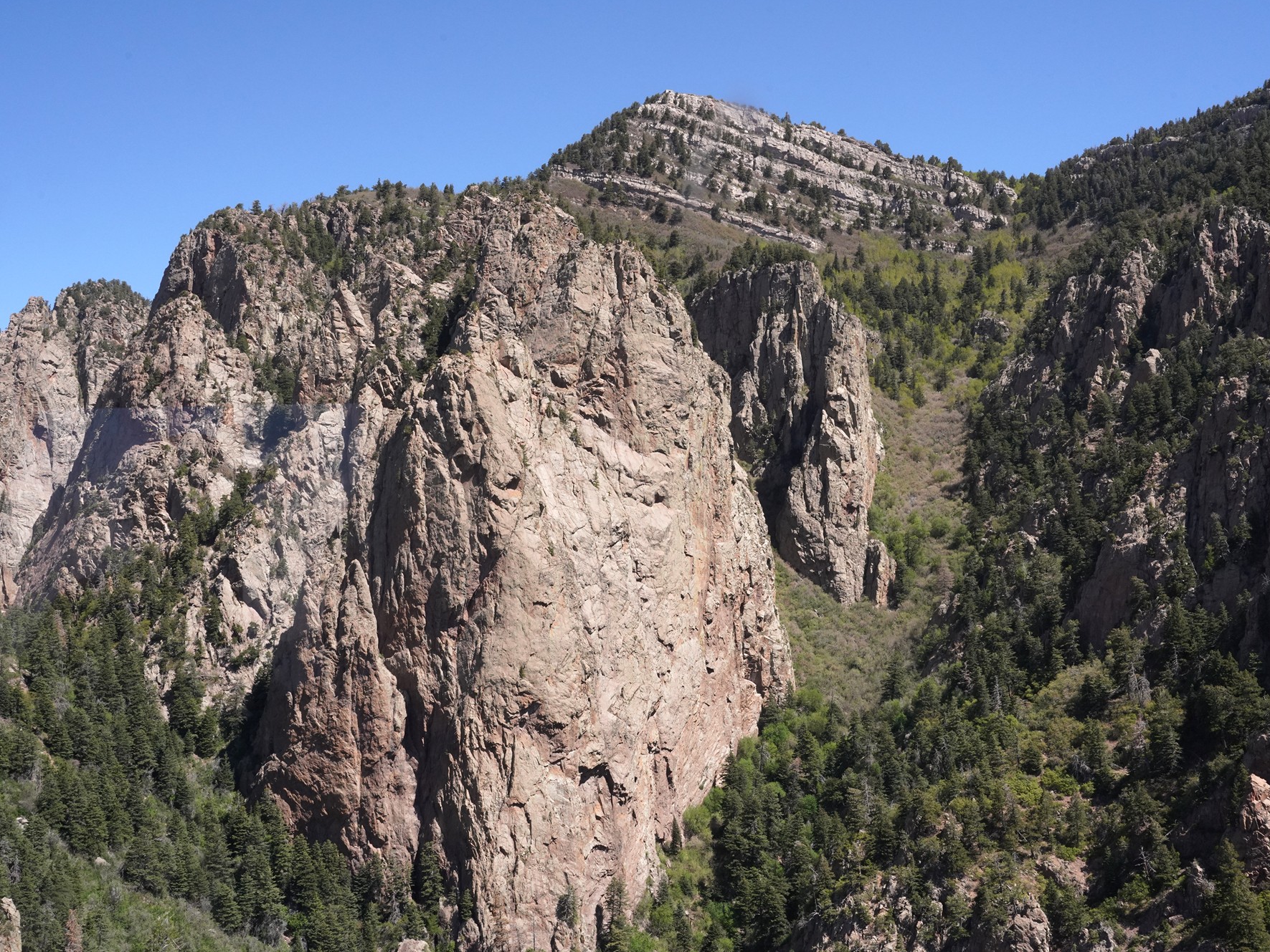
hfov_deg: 48.9
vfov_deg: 37.7
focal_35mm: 38
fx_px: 1394
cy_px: 476
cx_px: 671
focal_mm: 35
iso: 1250
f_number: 18
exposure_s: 1/320
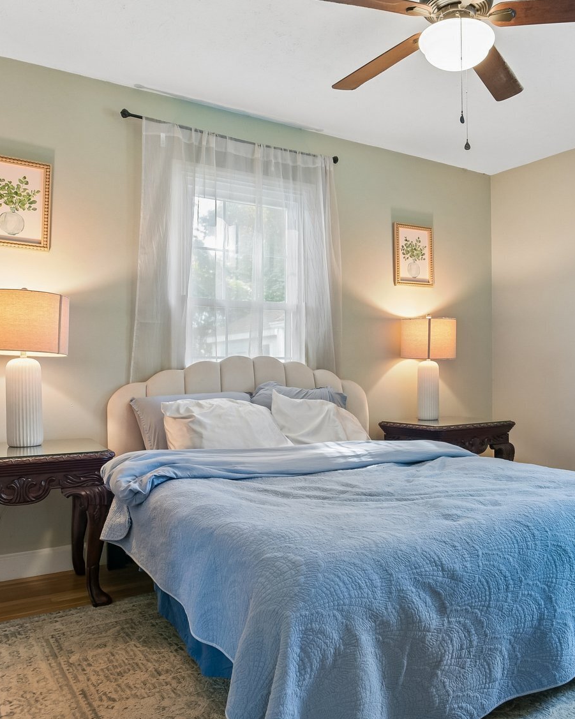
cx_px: 375
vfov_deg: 60.4
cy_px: 374
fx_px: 617
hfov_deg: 49.2
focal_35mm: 29
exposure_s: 1/4
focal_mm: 17
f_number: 11
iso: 400
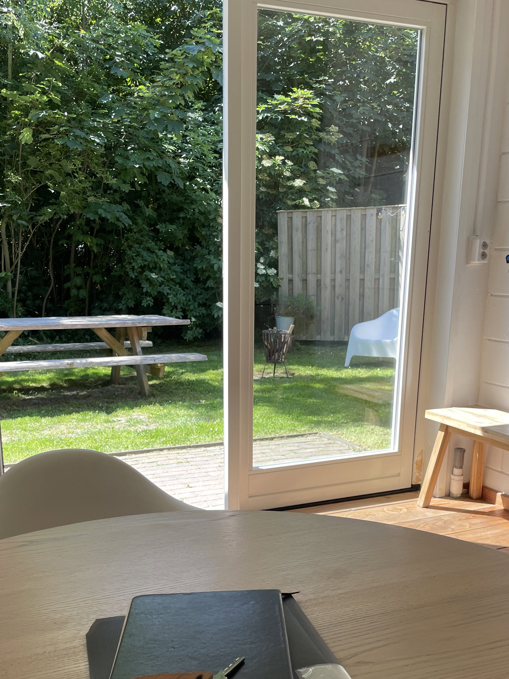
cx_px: 208
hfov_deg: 39.5
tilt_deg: -15.4
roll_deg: -0.3
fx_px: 706
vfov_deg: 50.6
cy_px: 440
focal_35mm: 36
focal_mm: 4.2
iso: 32
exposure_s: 1/247
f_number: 1.6
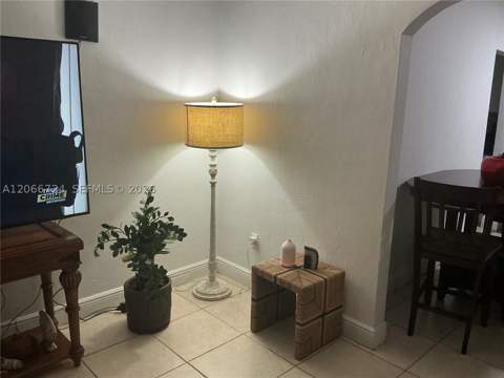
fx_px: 408
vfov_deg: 49.7
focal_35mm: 28
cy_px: 189
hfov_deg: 63.4
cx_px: 252
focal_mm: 3
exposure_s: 1/60
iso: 125
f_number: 1.8
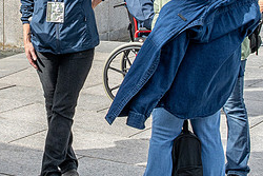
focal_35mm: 111
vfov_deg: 12.2
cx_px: 58
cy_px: -4
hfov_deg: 18.3
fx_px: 811
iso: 160
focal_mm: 22
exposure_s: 1/640
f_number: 7.1
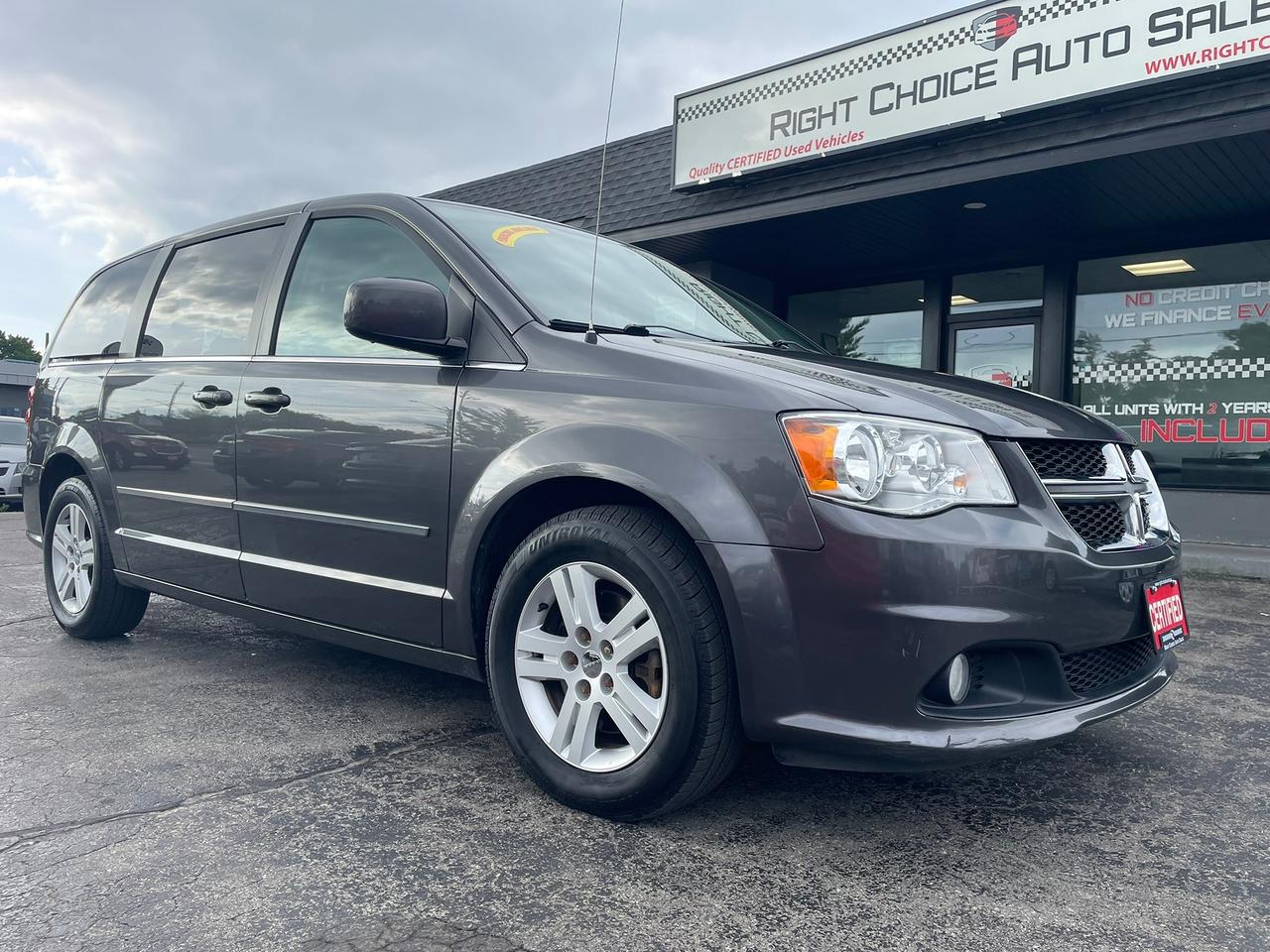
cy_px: 476
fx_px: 954
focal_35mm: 26
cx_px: 635
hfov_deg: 67.3
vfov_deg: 53.1
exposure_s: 1/1092
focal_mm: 4.2
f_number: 1.6
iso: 32
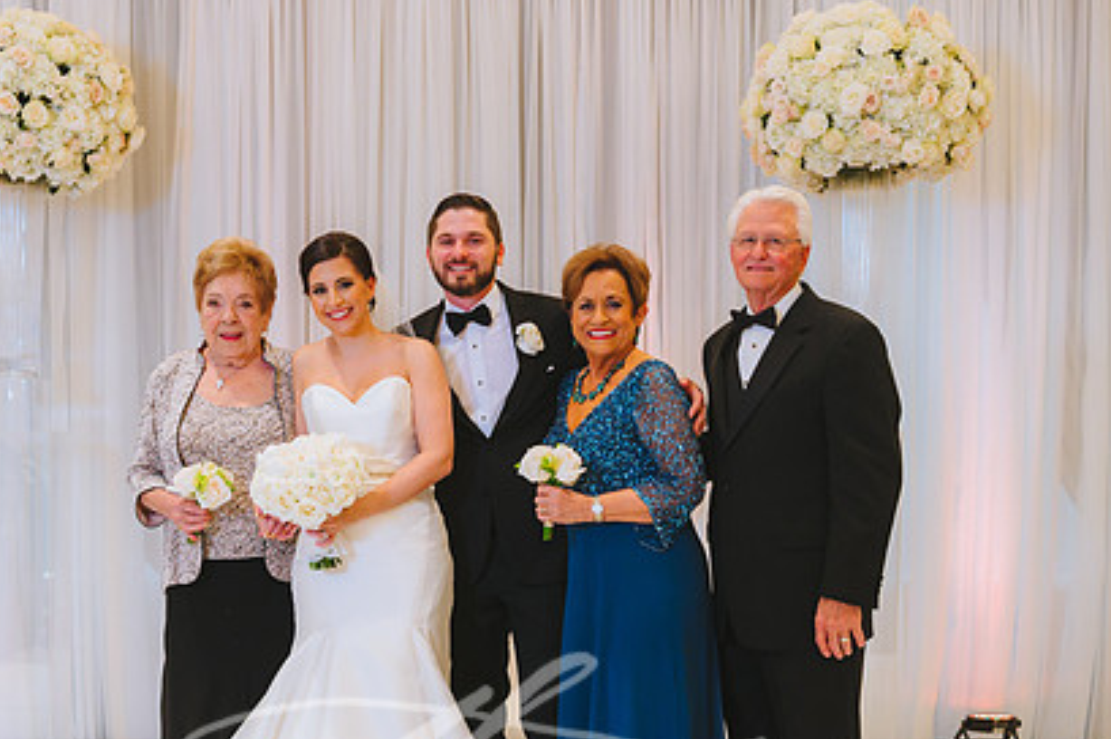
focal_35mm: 52
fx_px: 1603
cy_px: 509
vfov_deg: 25.8
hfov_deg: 38.1
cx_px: 440
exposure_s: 1/200
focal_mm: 34
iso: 2000
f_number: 4
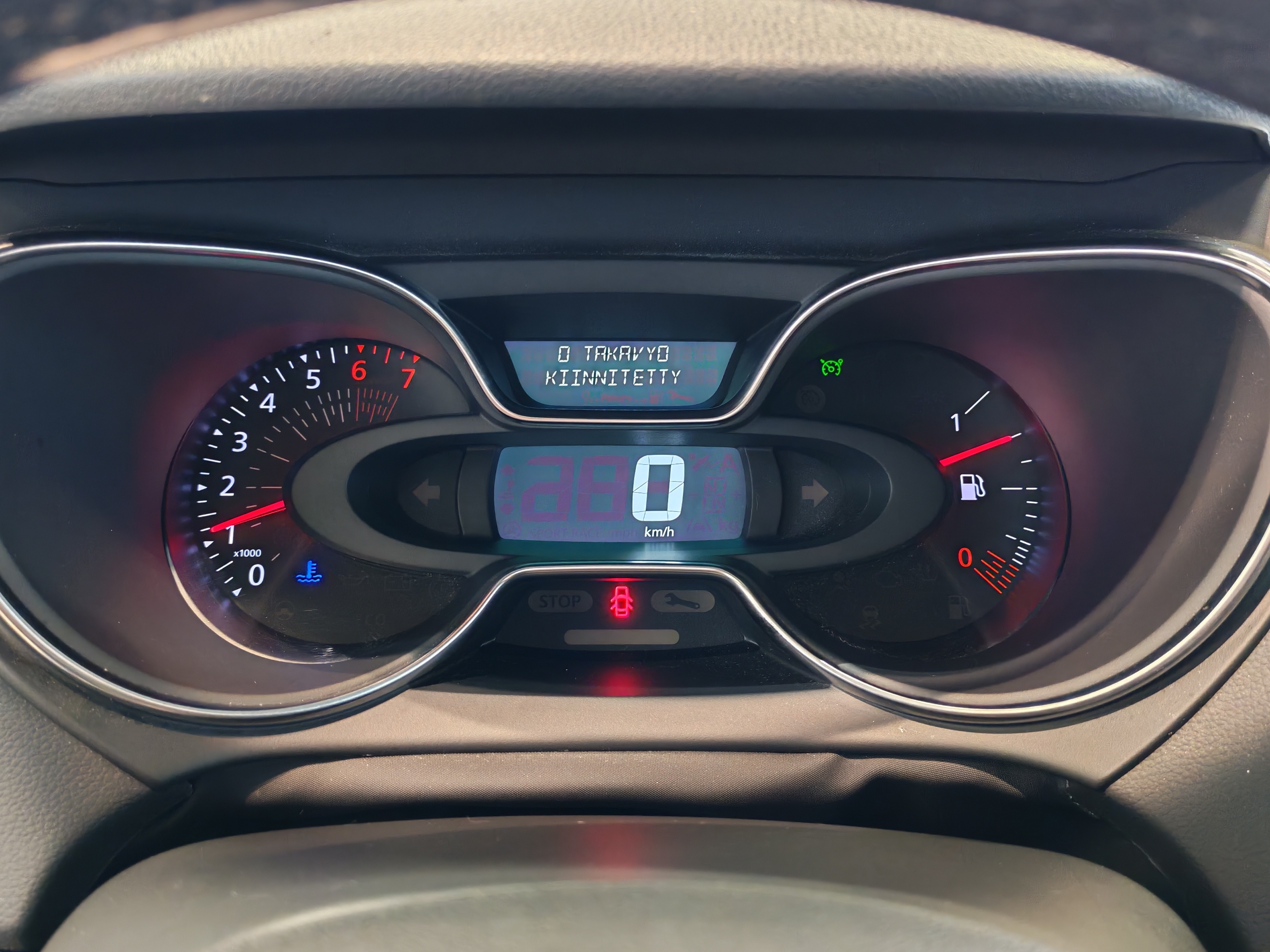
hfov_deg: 55.4
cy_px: 476
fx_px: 1211
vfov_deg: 42.9
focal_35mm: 33
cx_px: 635
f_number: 1.9
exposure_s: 1/50
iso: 1337
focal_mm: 6.12
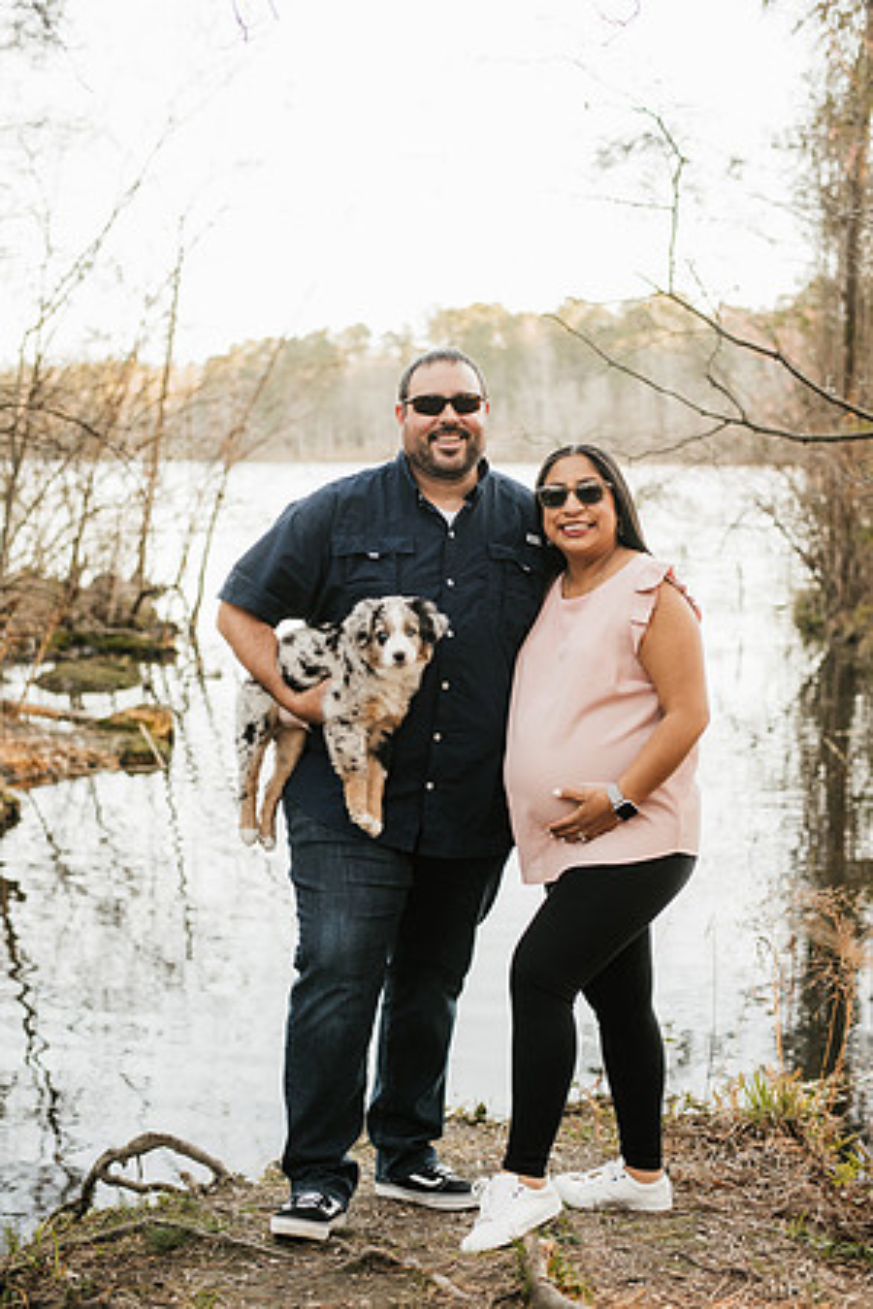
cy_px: 654
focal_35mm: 50
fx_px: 1819
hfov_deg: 27.0
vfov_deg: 39.6
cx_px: 436
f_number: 2.8
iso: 640
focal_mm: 50
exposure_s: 1/400
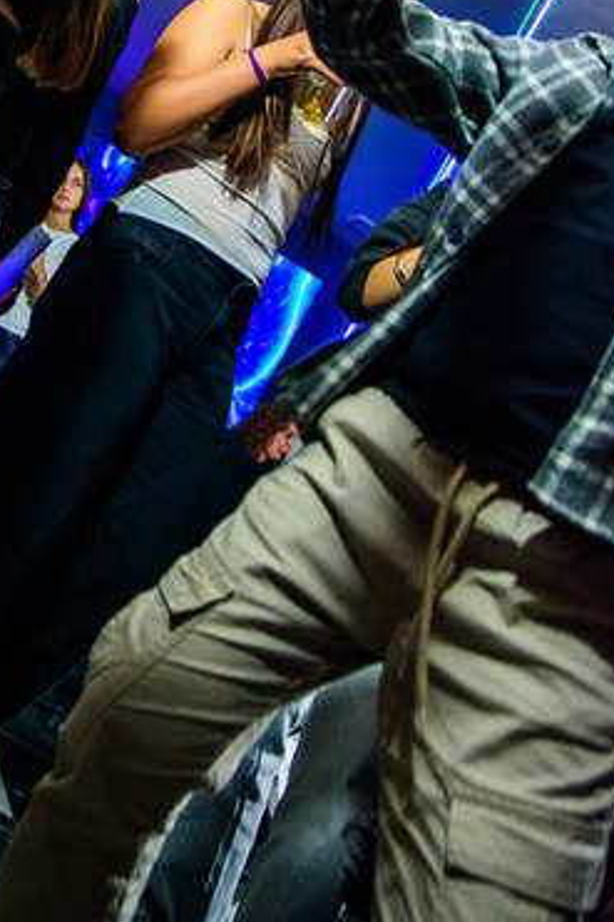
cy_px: 147
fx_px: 1127
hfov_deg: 29.6
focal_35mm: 44
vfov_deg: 42.0
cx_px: 106
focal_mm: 17
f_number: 2.8
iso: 2500
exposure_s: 1/160
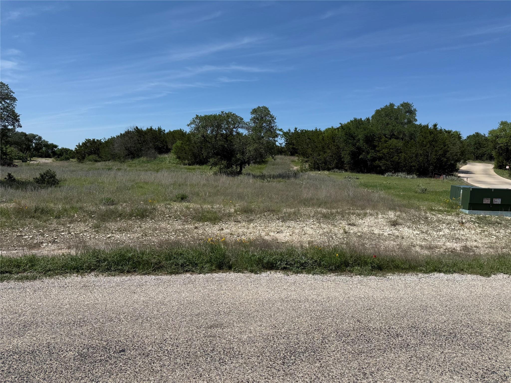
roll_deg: -1.7
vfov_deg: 56.8
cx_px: 256
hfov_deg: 71.6
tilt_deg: -3.7
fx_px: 354
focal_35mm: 24
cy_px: 192
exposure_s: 1/6711
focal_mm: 6.76
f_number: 1.78
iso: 80
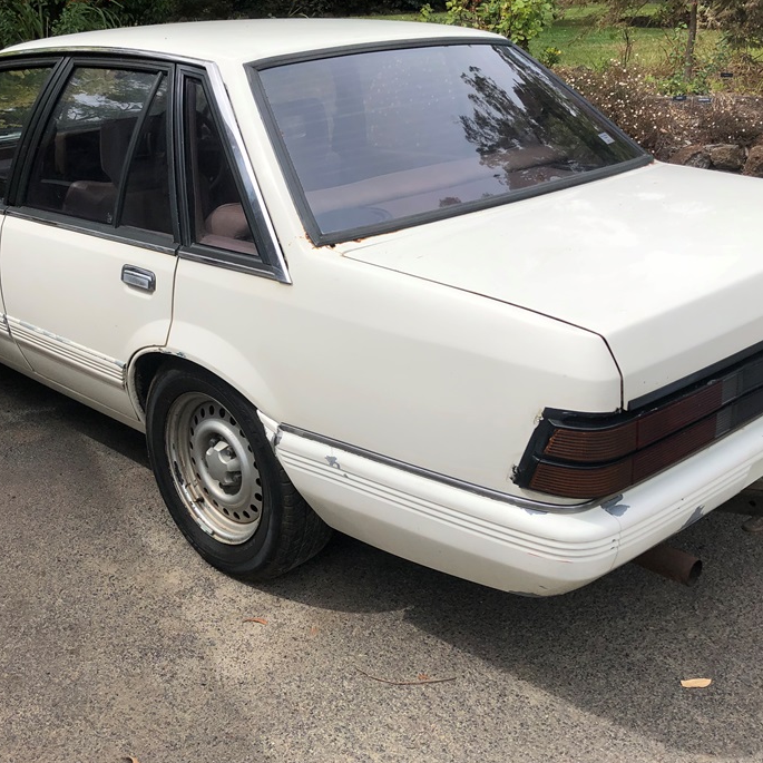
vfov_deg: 44.9
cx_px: 288
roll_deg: +0.4
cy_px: 379
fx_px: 923
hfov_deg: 44.6
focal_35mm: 37
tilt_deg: -19.0
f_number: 1.8
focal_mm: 3.99
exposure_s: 1/2024
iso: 20
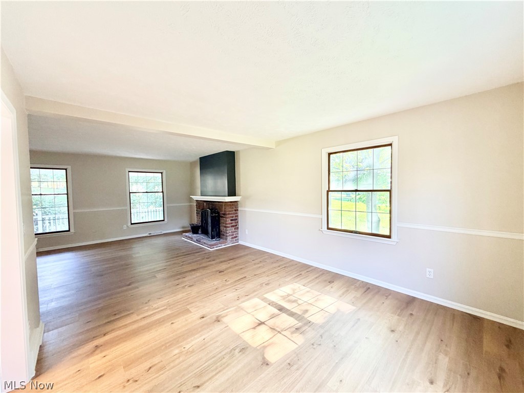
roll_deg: +1.2
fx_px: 212
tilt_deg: -2.1
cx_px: 262
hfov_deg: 102.1
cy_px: 196
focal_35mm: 14
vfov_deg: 85.7
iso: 160
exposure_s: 1/60
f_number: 2.2
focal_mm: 2.22
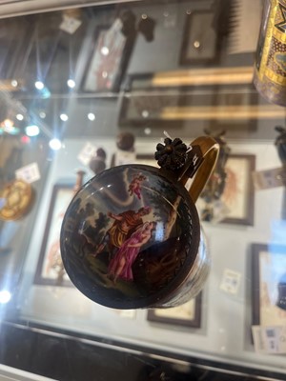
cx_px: 143
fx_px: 286
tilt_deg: -65.4
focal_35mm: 26
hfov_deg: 53.1
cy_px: 190
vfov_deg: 67.3
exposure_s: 1/100
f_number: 1.6
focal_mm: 5.1
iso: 125
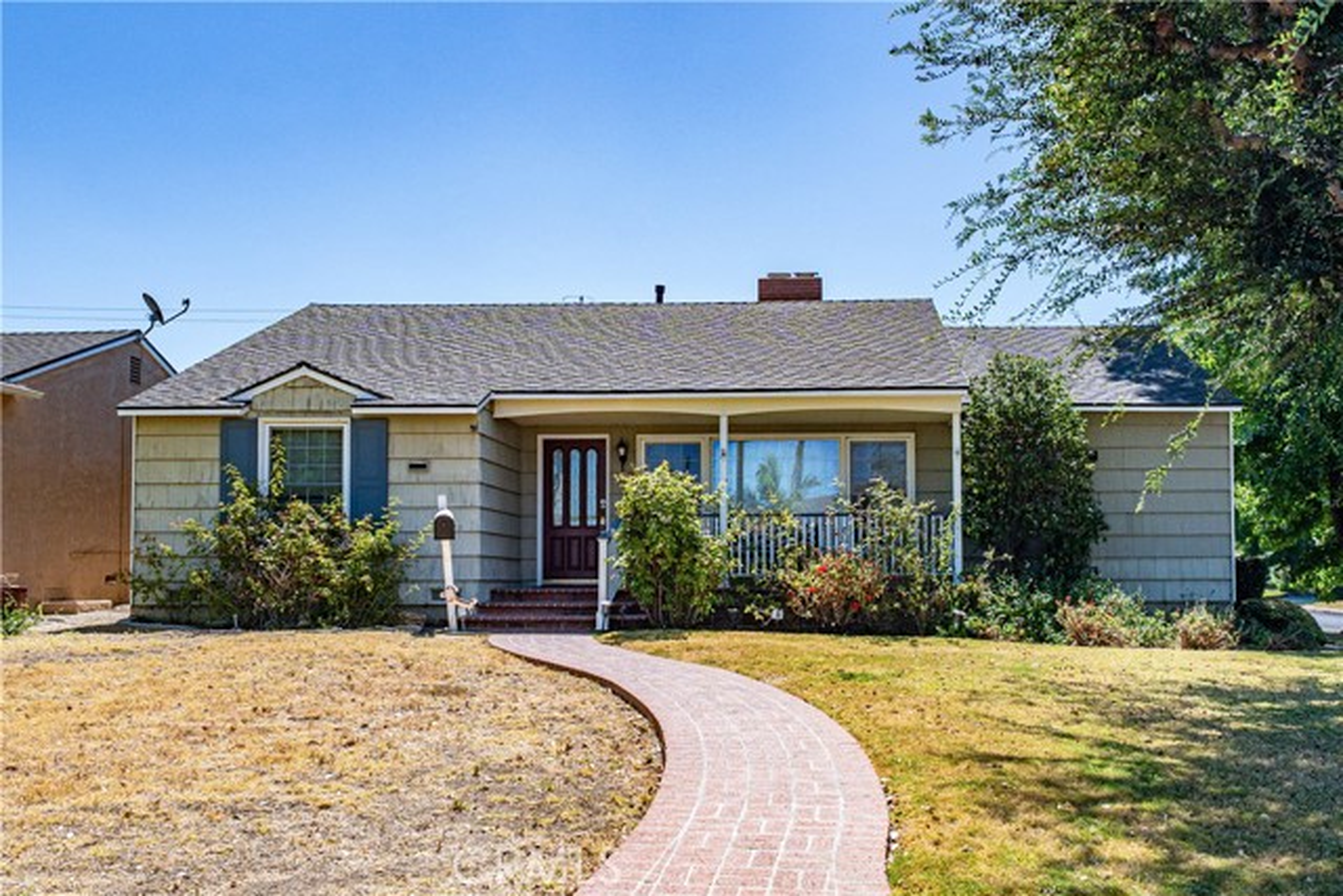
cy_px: 448
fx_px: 1269
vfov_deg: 38.9
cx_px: 672
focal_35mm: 34
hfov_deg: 55.8
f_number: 5
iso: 250
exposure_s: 1/2000
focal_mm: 23
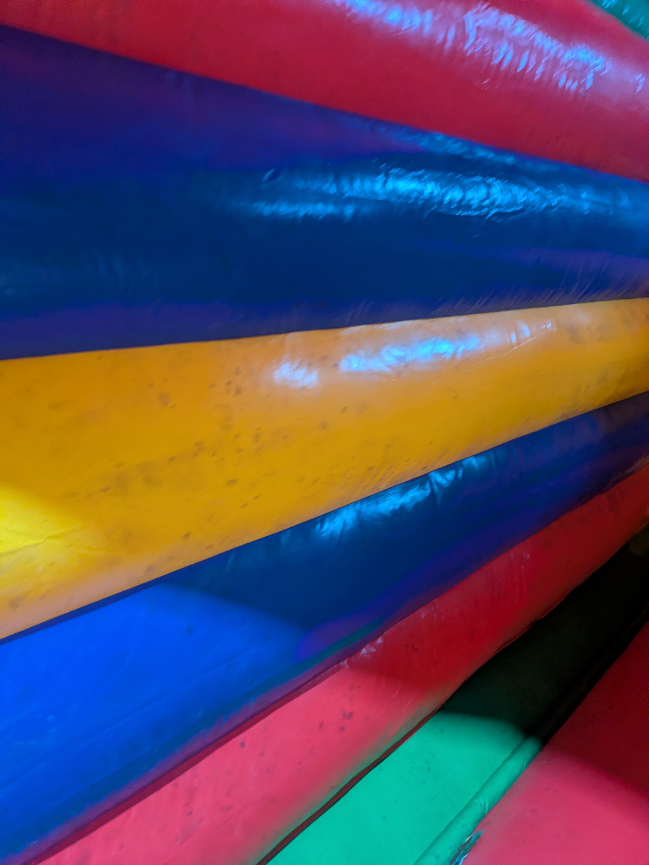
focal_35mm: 25
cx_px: 324
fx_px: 624
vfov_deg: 69.4
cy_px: 432
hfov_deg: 54.9
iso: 486
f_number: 1.89
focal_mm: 5.43
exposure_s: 1/25
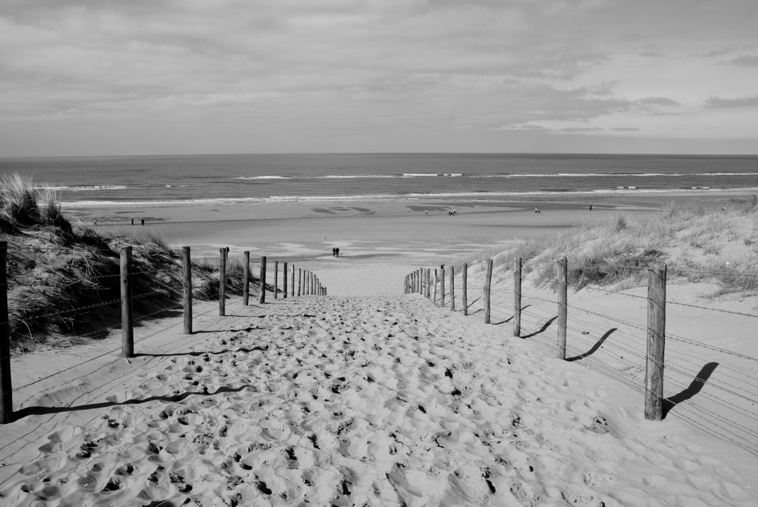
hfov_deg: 59.5
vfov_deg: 41.8
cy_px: 254
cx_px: 379
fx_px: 664
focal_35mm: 32
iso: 100
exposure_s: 1/320
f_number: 11
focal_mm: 21
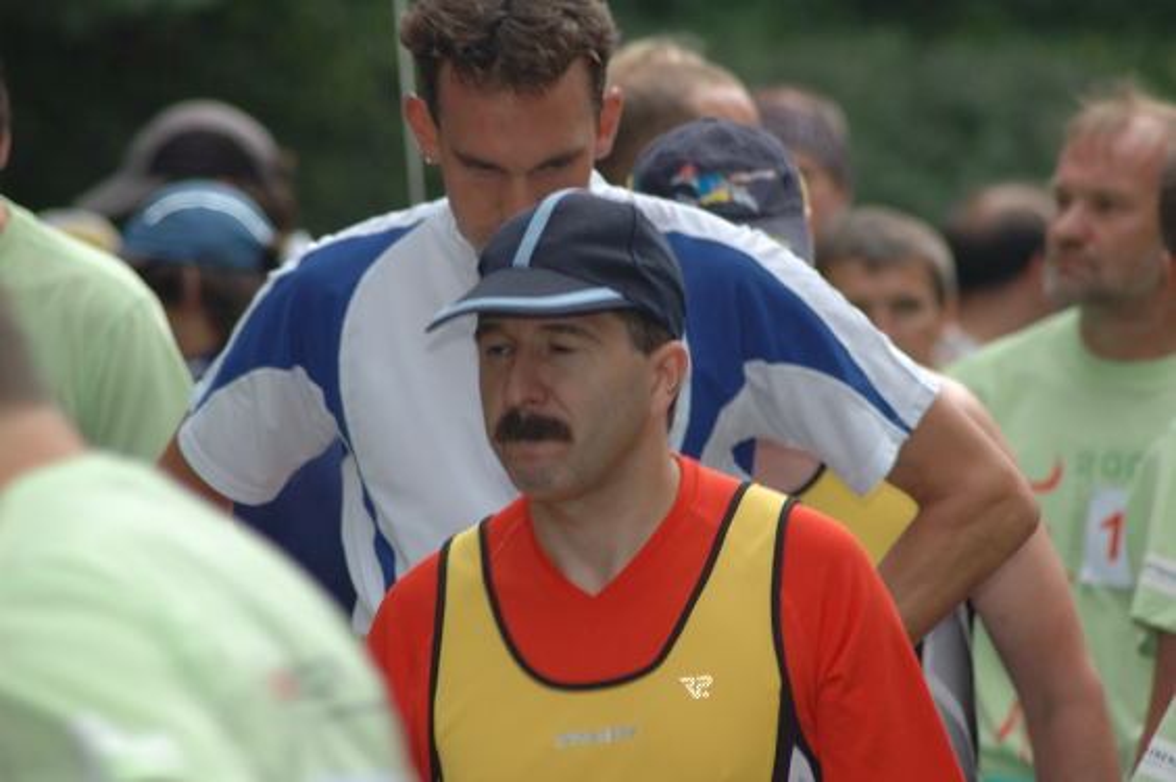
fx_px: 9302
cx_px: 588
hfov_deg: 7.2
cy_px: 391
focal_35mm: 285
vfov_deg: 4.8
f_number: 4.8
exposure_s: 1/90
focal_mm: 190
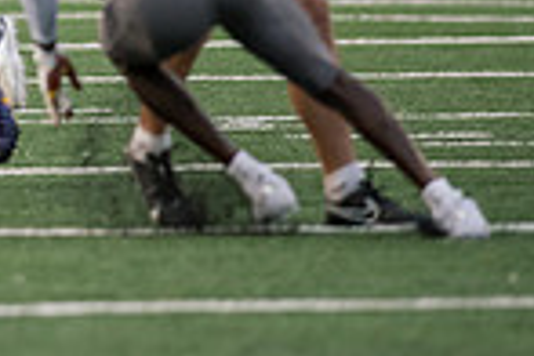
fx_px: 17546
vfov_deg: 1.2
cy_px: -129
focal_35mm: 1183
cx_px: -432
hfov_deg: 1.7
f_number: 2.8
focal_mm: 300
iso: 1600
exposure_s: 1/1000
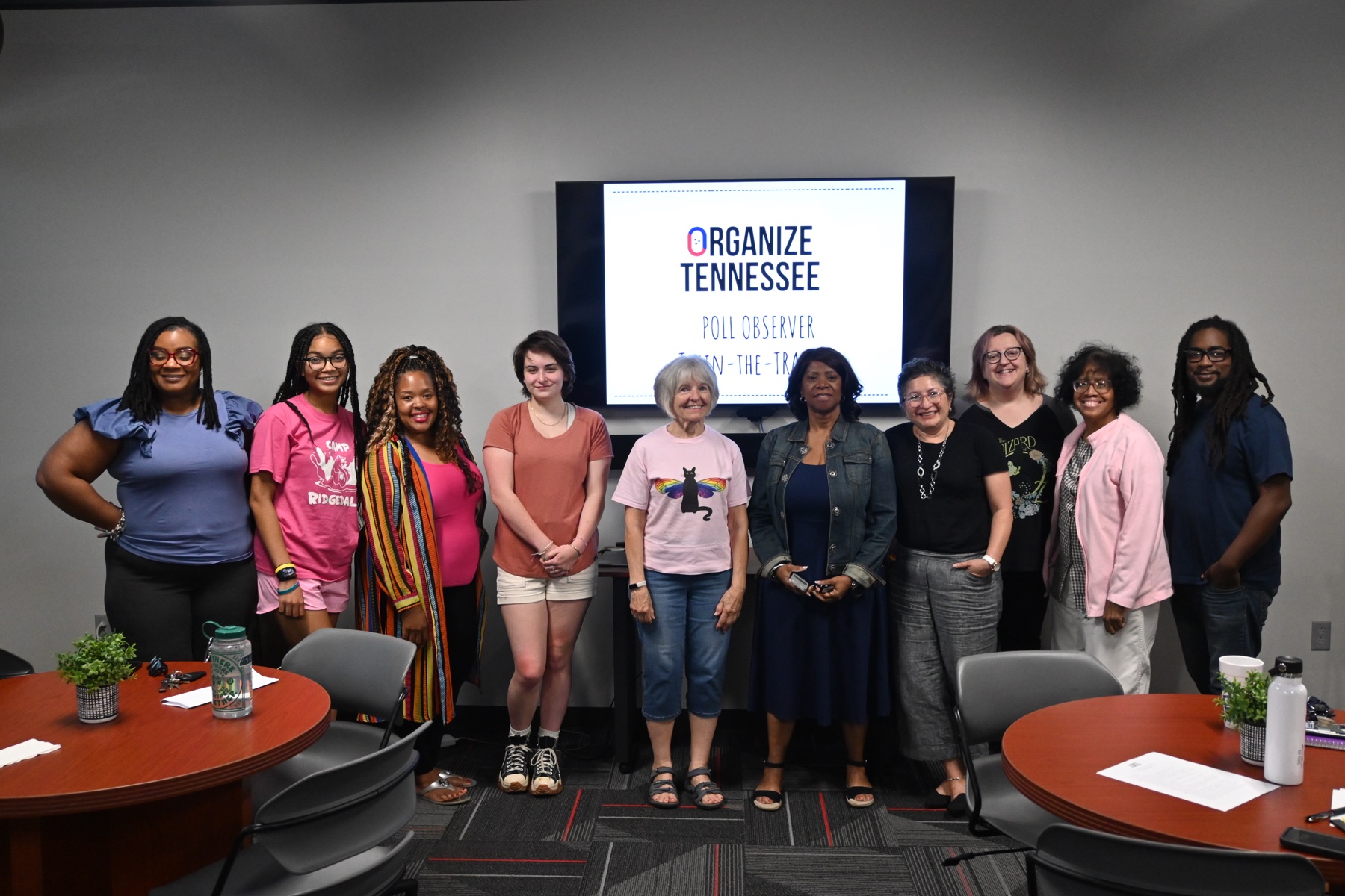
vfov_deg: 39.1
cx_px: 672
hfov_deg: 56.1
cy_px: 448
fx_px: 1261
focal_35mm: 34
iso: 2000
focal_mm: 22.5
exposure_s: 1/125
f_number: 4
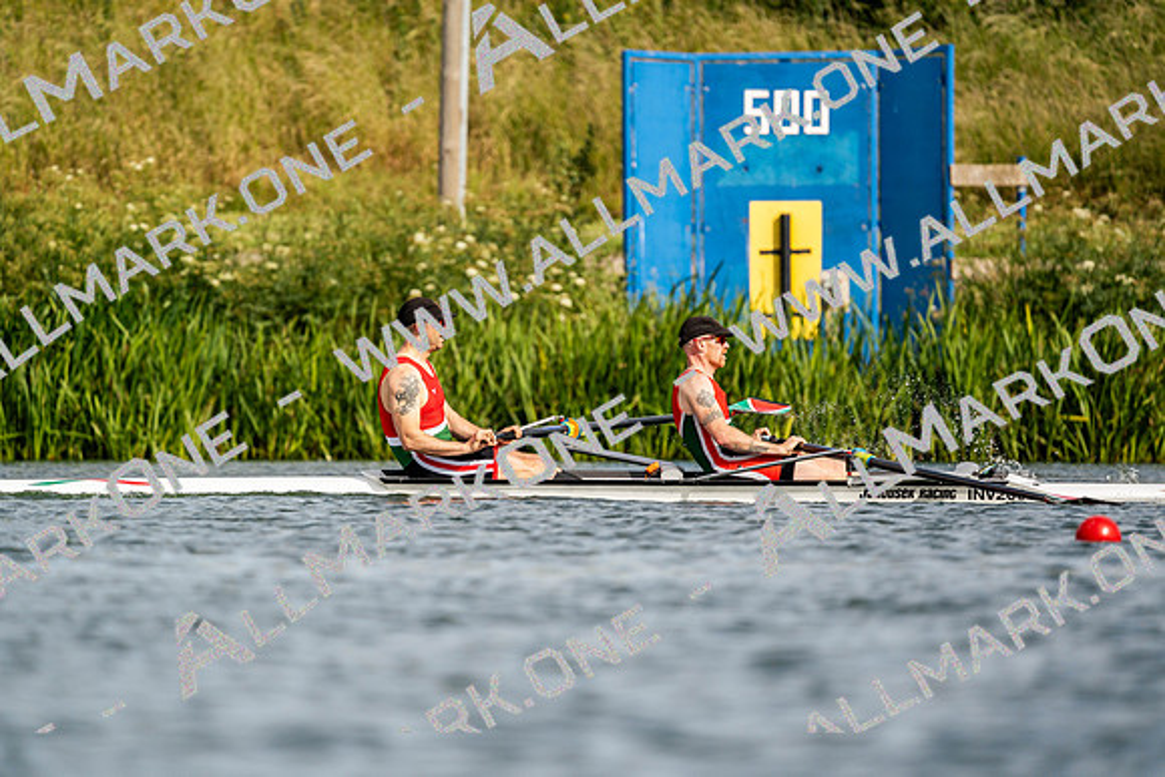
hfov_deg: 3.4
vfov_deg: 2.3
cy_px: 388
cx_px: 582
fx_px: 19420
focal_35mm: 600
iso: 250
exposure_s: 1/2000
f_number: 6.3
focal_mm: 600
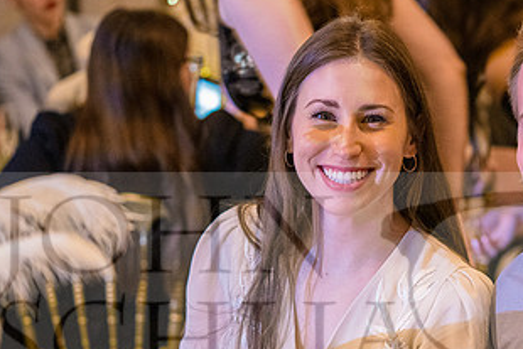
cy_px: 247
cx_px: 467
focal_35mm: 131
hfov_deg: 15.5
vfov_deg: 10.5
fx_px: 1904
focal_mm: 70
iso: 8000
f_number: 2.8
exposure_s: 1/30
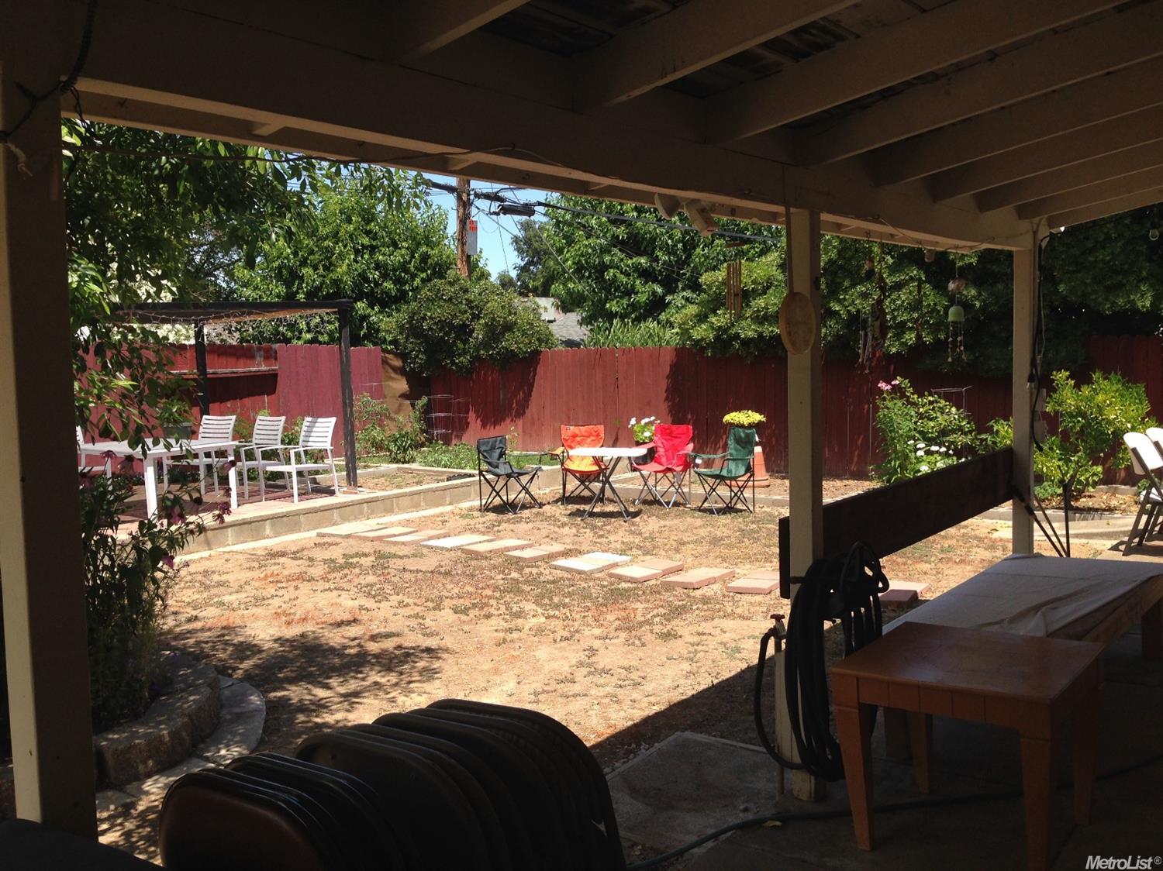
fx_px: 1108
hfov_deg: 55.4
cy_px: 436
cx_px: 582
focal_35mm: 33
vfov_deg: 42.9
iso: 50
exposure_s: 1/1004
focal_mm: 4.12
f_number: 2.4
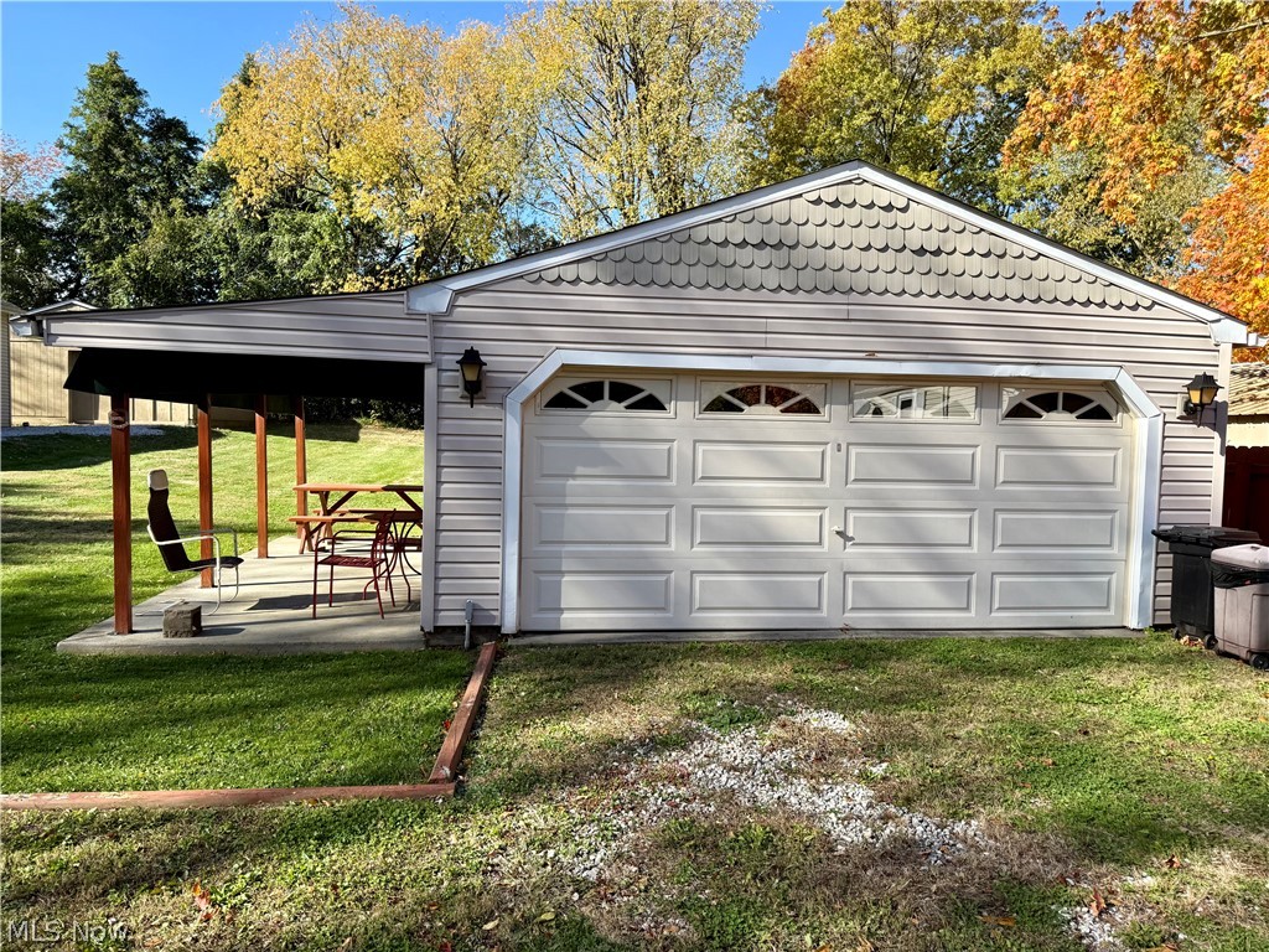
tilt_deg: -2.7
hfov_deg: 71.6
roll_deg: -1.1
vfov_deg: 56.8
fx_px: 880
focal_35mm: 24
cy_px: 476
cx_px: 634
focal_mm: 6.76
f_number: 1.78
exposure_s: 1/1653
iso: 80
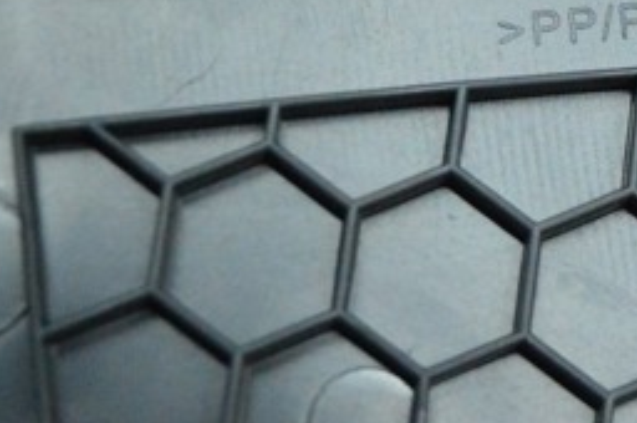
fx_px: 2651
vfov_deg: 9.0
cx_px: 677
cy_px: -81
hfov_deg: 13.5
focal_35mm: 150
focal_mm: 40
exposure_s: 1/250
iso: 6400
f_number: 5
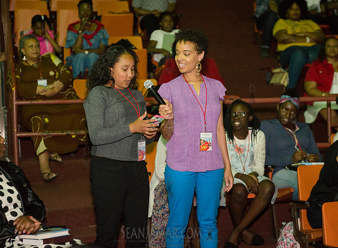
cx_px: 155
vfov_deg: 17.2
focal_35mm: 85
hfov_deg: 23.3
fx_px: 821
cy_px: 115
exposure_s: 1/400
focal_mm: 70
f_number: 3.2
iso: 3200
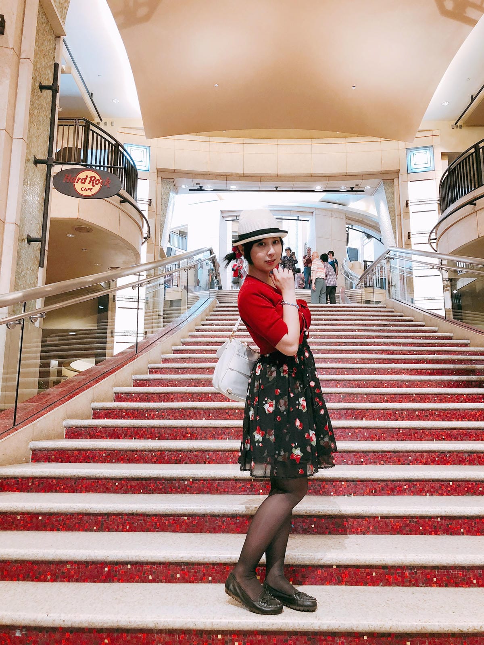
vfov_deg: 63.4
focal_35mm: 28
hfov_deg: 49.7
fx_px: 522
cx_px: 242
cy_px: 322
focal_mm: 3.99
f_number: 1.8
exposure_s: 1/20
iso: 40
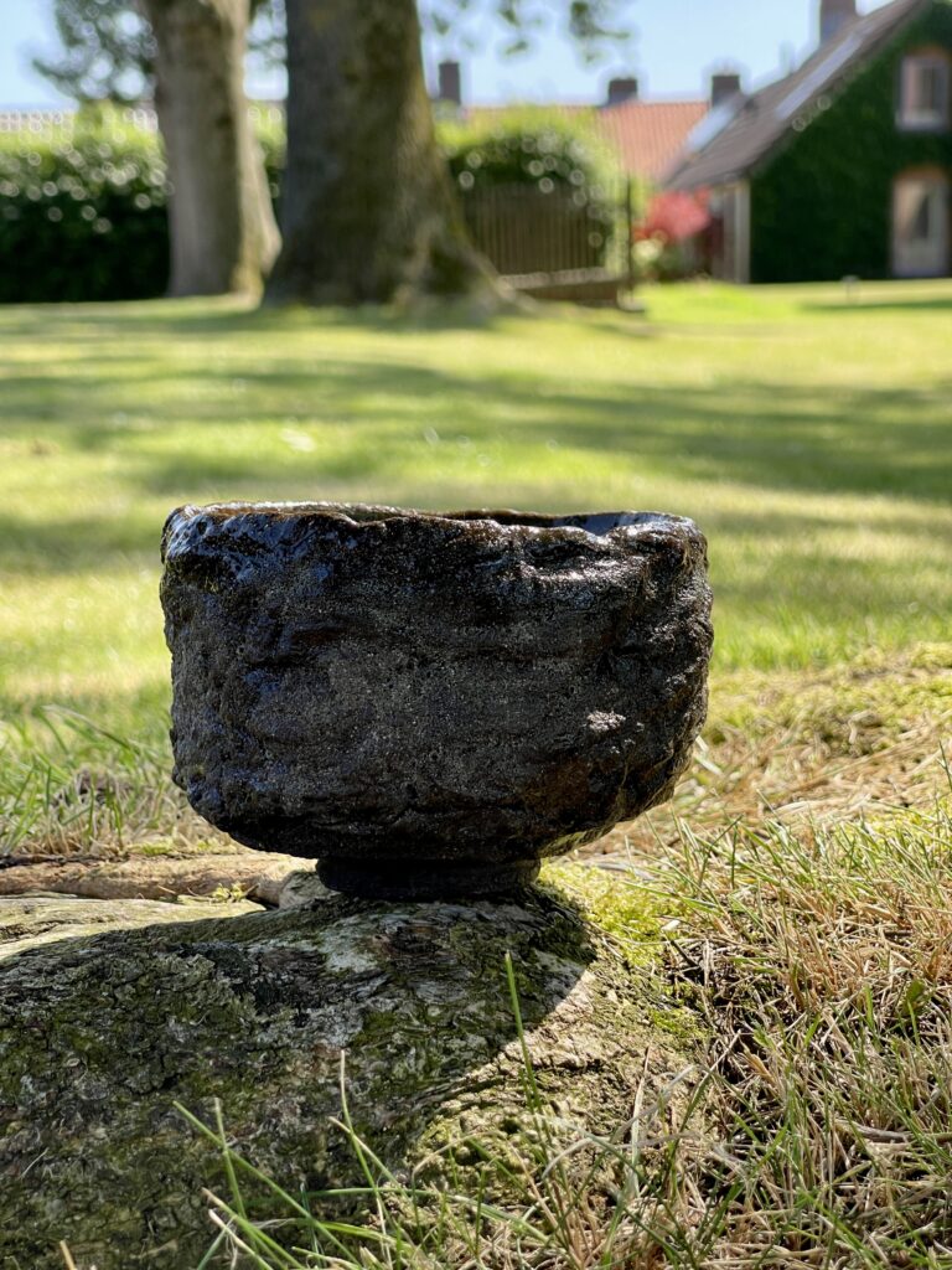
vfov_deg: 30.3
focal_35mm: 64
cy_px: 635
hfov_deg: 22.9
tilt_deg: -7.5
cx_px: 476
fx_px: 2347
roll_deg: +1.3
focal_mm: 7.5
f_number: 2.2
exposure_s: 1/218
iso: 20
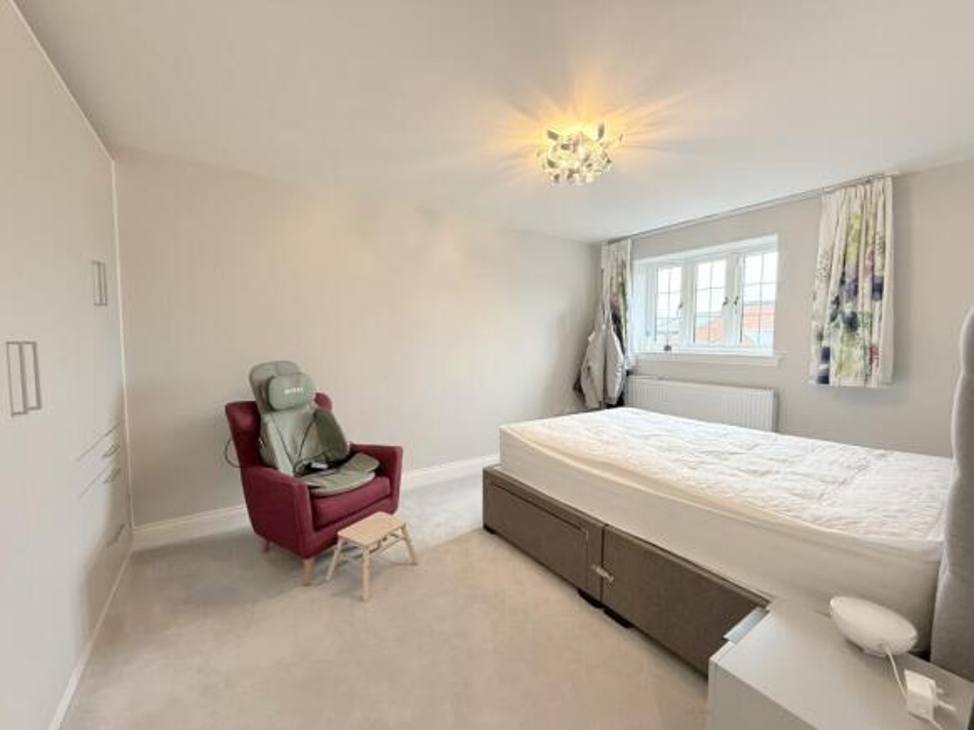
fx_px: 394
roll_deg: +0.1
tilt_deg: -3.0
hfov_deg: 102.1
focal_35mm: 14
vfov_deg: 85.7
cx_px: 487
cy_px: 365
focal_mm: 2.22
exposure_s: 1/100
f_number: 2.2
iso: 250
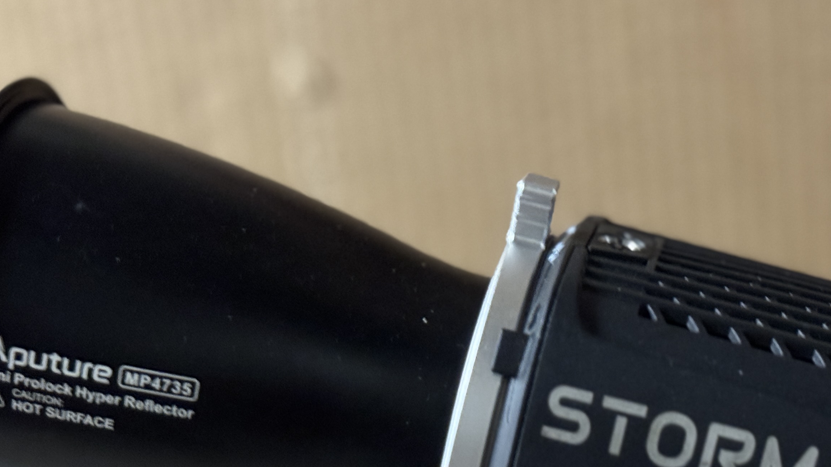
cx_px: 565
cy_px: 511
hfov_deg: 23.3
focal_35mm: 91
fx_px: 2005
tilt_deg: -18.8
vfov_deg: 13.0
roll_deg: +6.2
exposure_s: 1/30
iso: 500
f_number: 1.78
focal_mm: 6.76
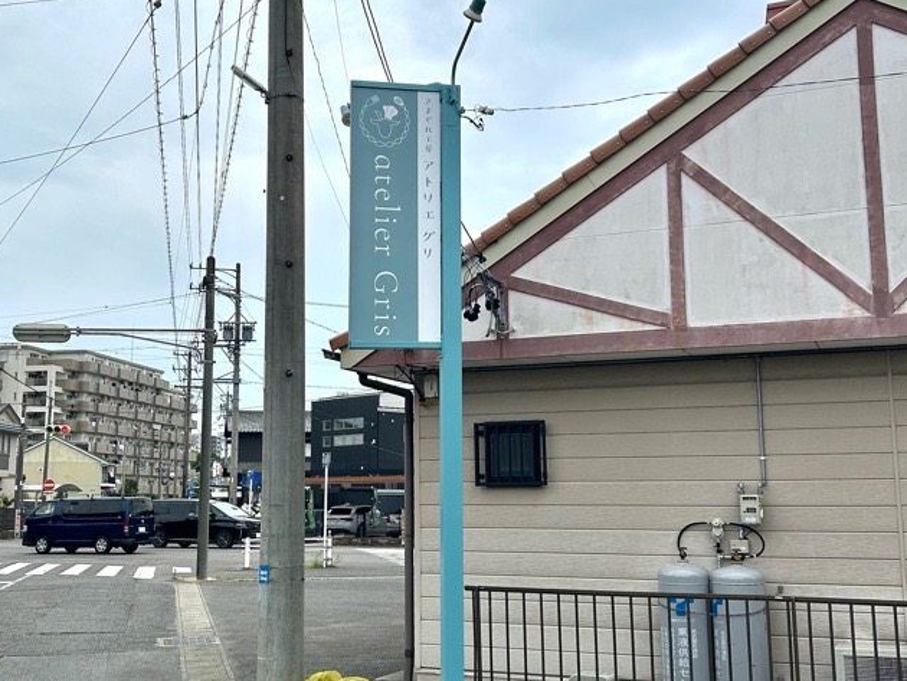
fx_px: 865
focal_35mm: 33
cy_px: 333
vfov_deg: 43.0
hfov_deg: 55.2
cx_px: 407
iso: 50
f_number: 1.5
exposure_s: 1/10309
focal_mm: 5.7
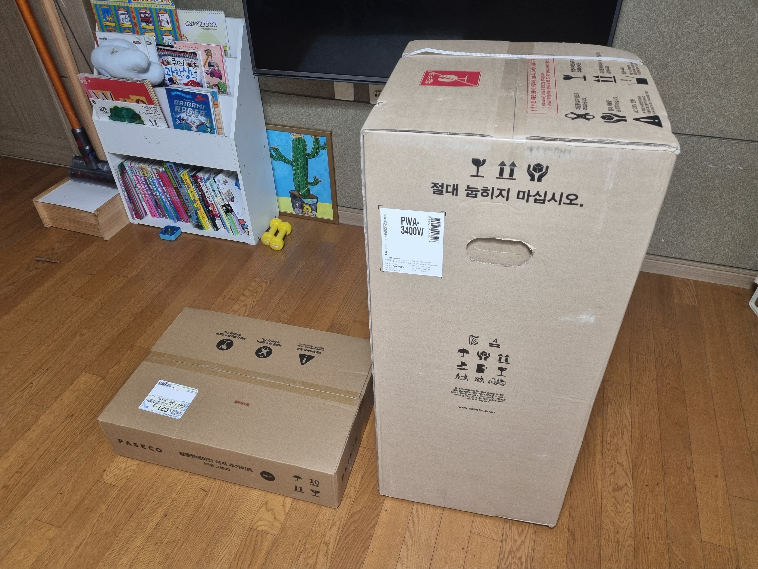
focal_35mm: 26
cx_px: 379
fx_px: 569
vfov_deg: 53.1
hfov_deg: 67.3
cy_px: 284
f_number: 1.8
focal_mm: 5.4
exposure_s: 1/40
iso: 250
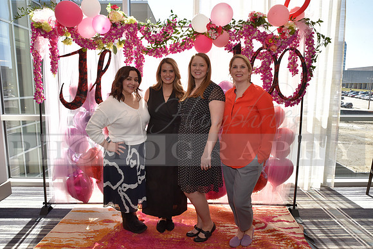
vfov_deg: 49.6
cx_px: 186
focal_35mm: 26
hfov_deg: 69.4
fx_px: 269
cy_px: 124
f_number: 18
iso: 1600
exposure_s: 1/200
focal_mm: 26
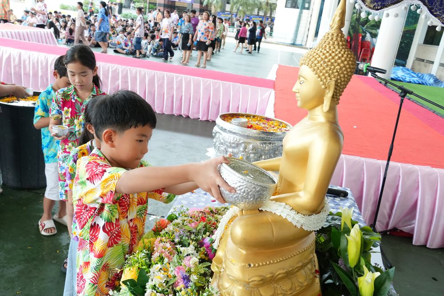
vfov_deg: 40.0
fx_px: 407
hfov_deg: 57.2
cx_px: 222
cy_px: 148
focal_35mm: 33
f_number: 5.6
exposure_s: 1/125
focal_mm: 22
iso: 1600
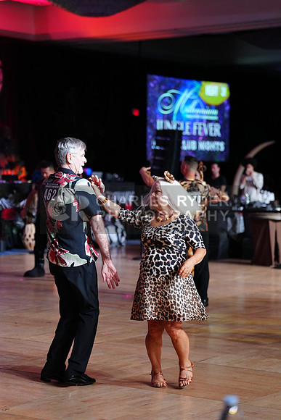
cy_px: 210
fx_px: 1065
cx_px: 140
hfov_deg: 15.0
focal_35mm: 91
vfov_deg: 22.4
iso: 2500
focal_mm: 91
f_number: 2.8
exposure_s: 1/400
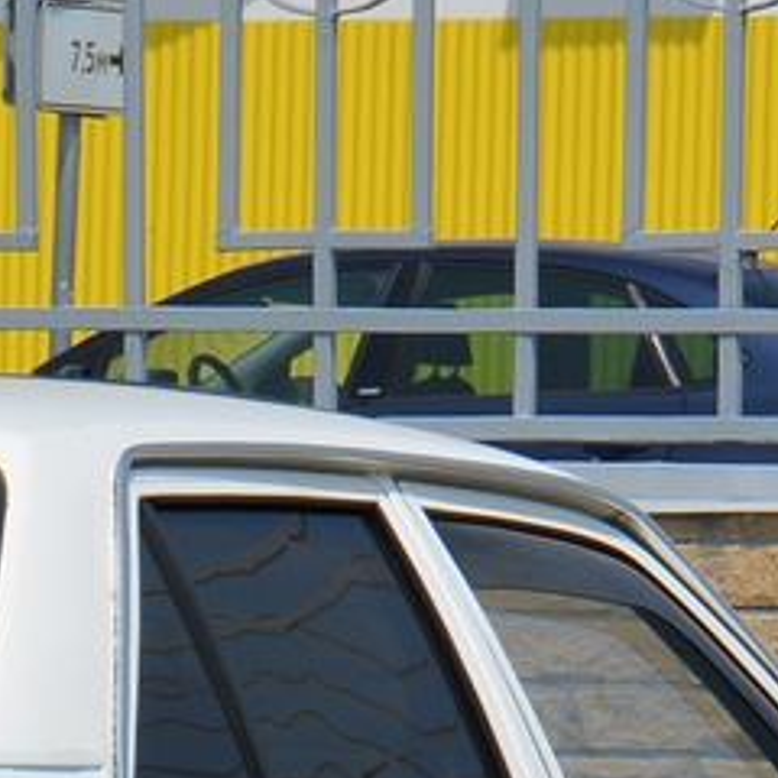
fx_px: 12561
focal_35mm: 494
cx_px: -279
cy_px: 775
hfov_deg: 3.5
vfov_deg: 3.5
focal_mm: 62
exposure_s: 1/320
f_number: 9
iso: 100
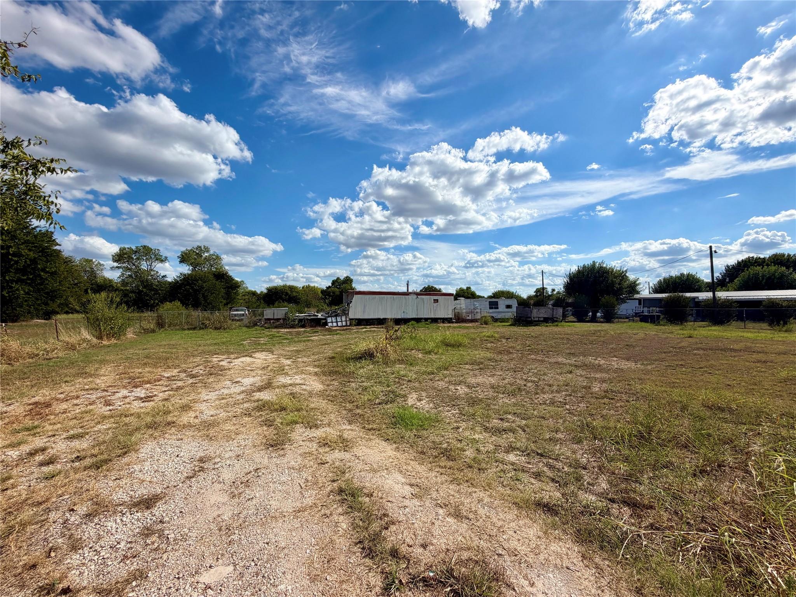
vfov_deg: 85.7
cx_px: 398
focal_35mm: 14
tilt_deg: +0.5
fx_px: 322
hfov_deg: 102.1
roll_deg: +0.6
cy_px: 298
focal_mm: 2.22
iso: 20
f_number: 2.2
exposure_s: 1/1534
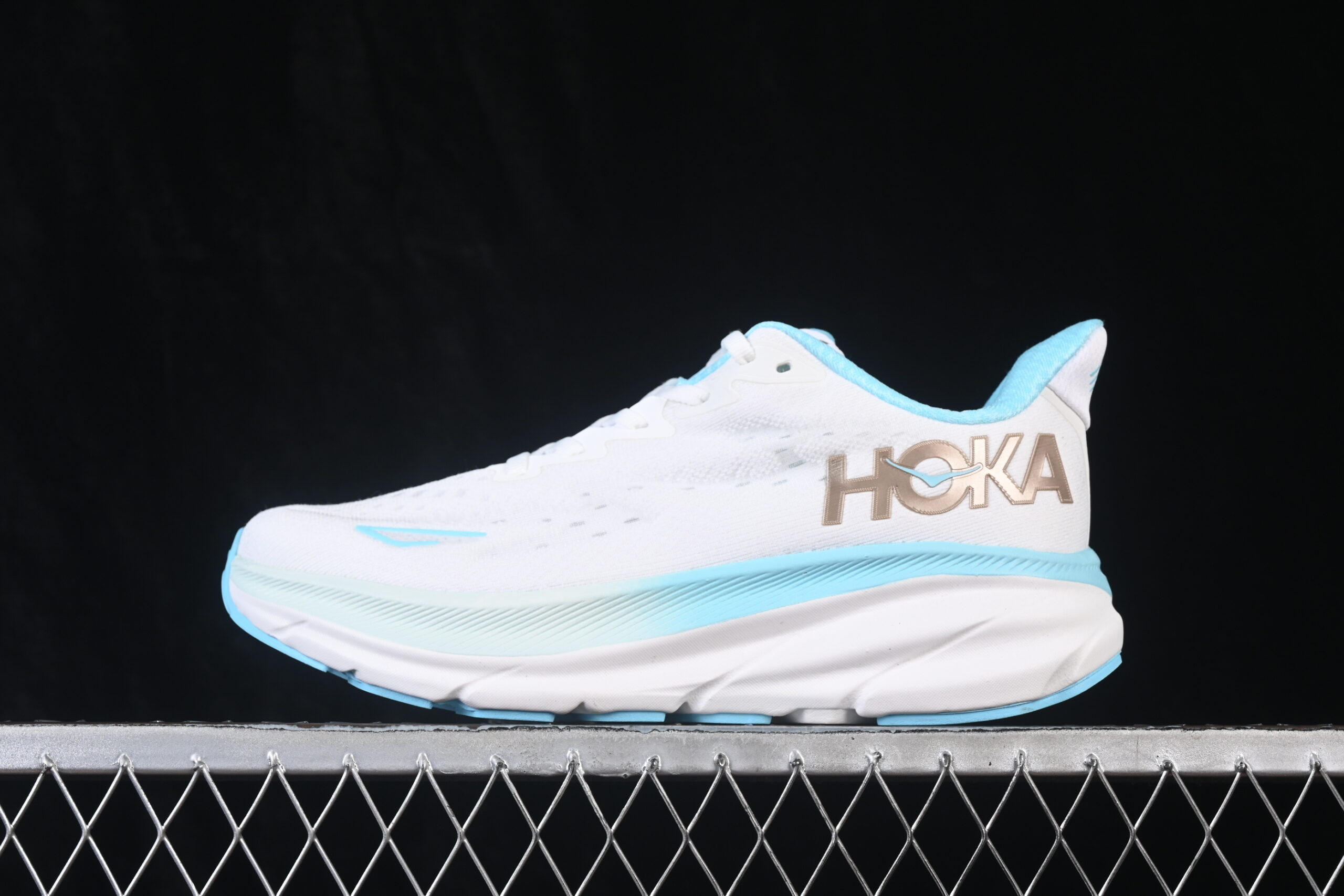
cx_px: 672
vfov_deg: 18.2
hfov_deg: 27.0
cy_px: 448
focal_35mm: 75
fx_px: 2800
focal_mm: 50
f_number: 8
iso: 160
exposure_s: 1/80
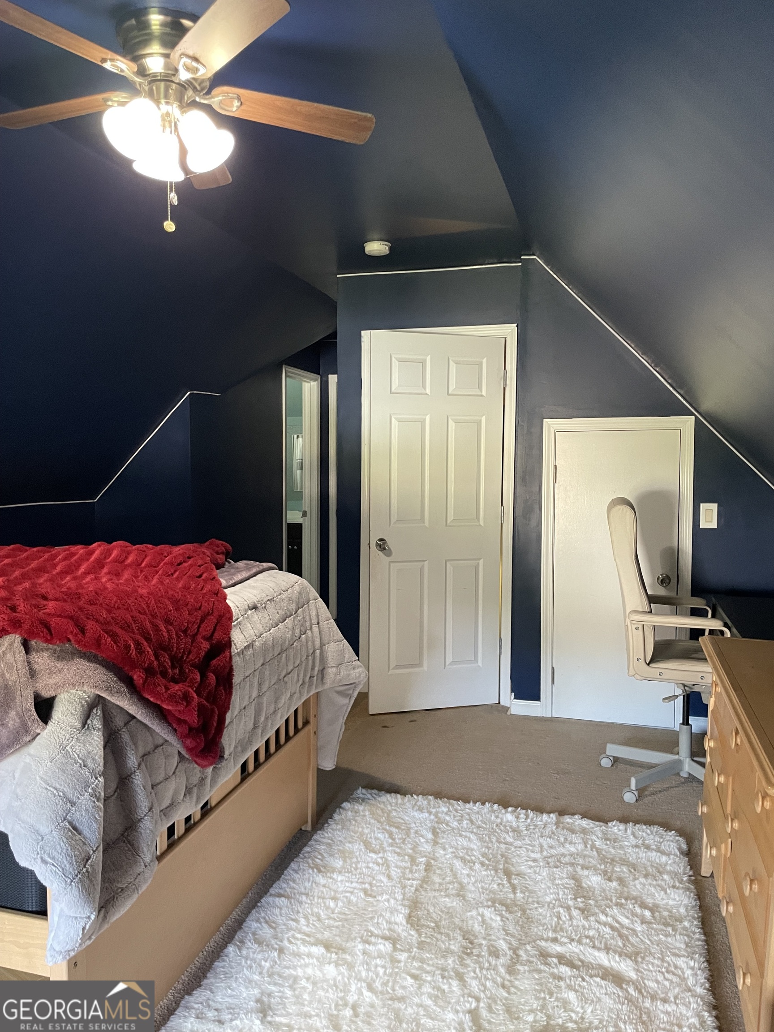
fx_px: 775
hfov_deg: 53.1
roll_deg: -0.6
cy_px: 516
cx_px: 387
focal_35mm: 26
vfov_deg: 67.3
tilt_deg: -4.8
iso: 400
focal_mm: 4.2
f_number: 1.6
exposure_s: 1/60
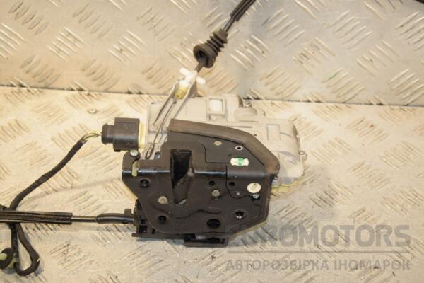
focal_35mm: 78
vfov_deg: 17.5
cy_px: 142
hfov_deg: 26.0
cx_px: 212
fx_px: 919
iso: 800
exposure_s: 1/200
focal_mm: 52
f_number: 6.3
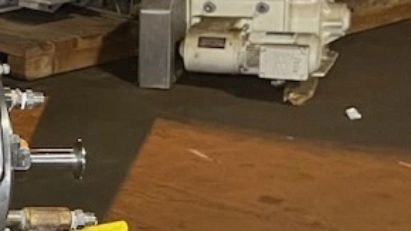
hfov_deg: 14.3
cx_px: -417
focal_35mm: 125
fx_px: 1362
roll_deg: +0.7
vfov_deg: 9.7
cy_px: 109
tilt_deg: -17.5
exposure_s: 1/60
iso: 250
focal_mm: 5.1
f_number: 1.6
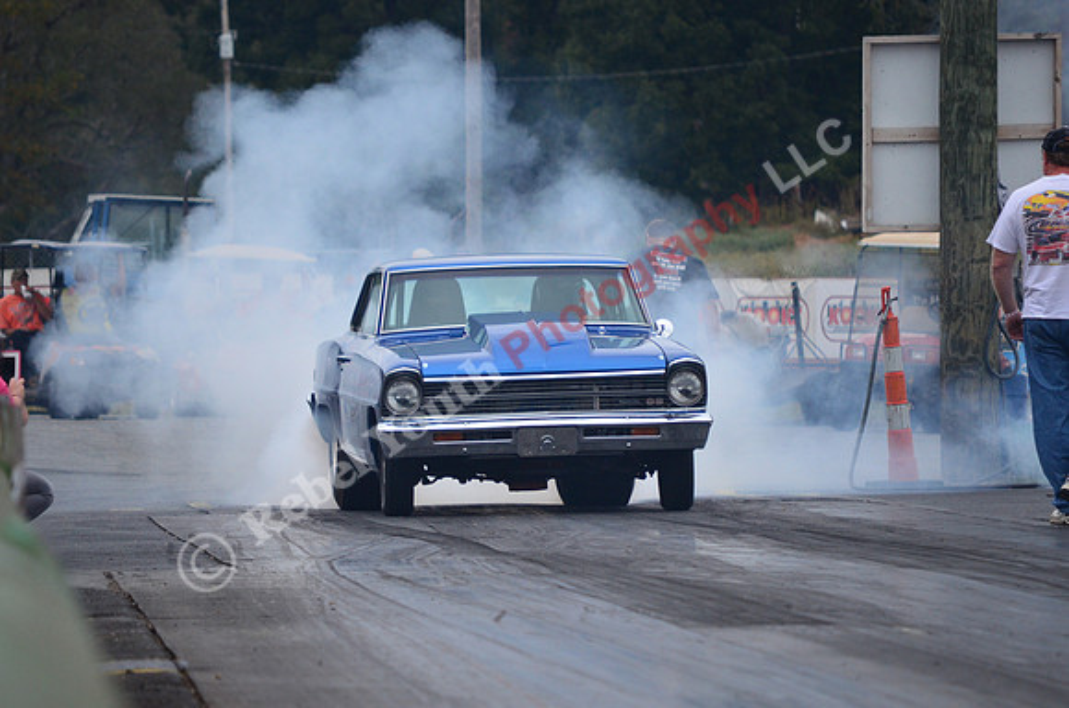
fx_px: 8889
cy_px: 354
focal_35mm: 300
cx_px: 534
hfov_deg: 6.9
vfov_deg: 4.6
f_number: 6.3
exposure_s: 1/2500
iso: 1000
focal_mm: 200
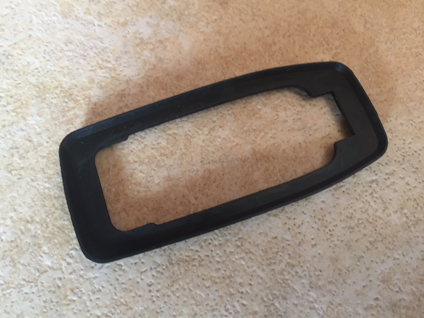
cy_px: 159
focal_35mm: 29
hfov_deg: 61.7
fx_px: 355
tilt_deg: -71.2
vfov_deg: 48.2
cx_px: 212
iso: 100
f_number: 2.2
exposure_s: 1/33
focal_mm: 4.15
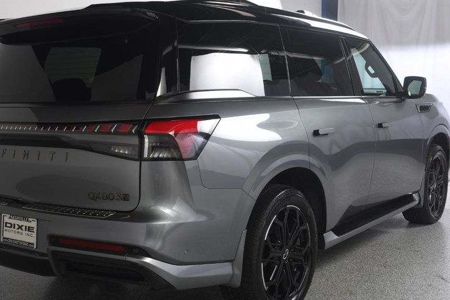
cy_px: 164
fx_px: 600
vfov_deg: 28.0
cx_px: 205
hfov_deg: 41.1
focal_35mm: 48
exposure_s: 1/160
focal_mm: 23
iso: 100
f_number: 9
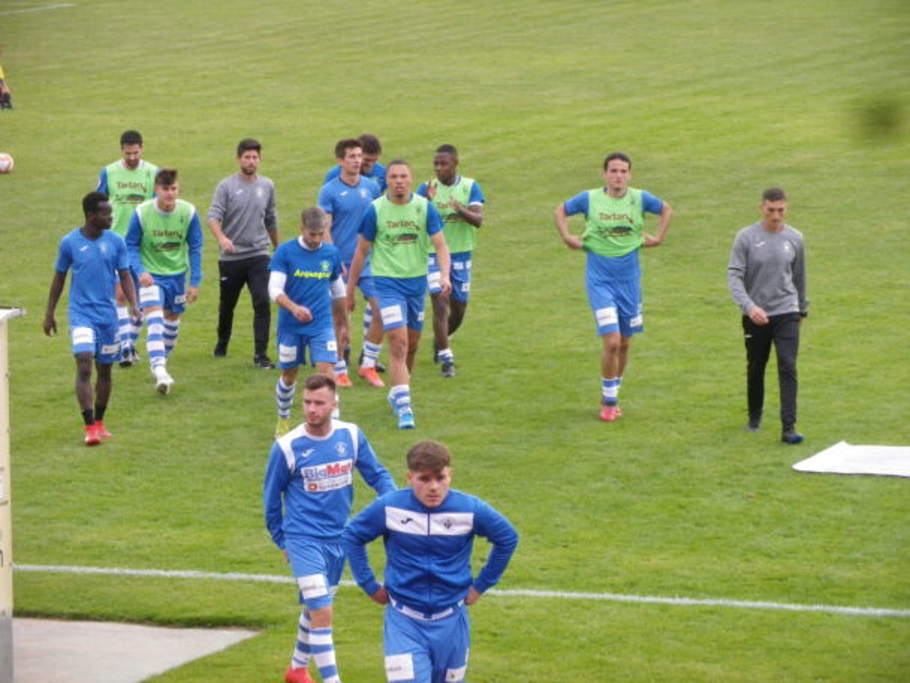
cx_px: 455
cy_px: 342
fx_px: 4969
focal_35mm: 189
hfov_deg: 10.5
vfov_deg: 7.9
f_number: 5.3
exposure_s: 1/125
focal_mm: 33.8
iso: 200
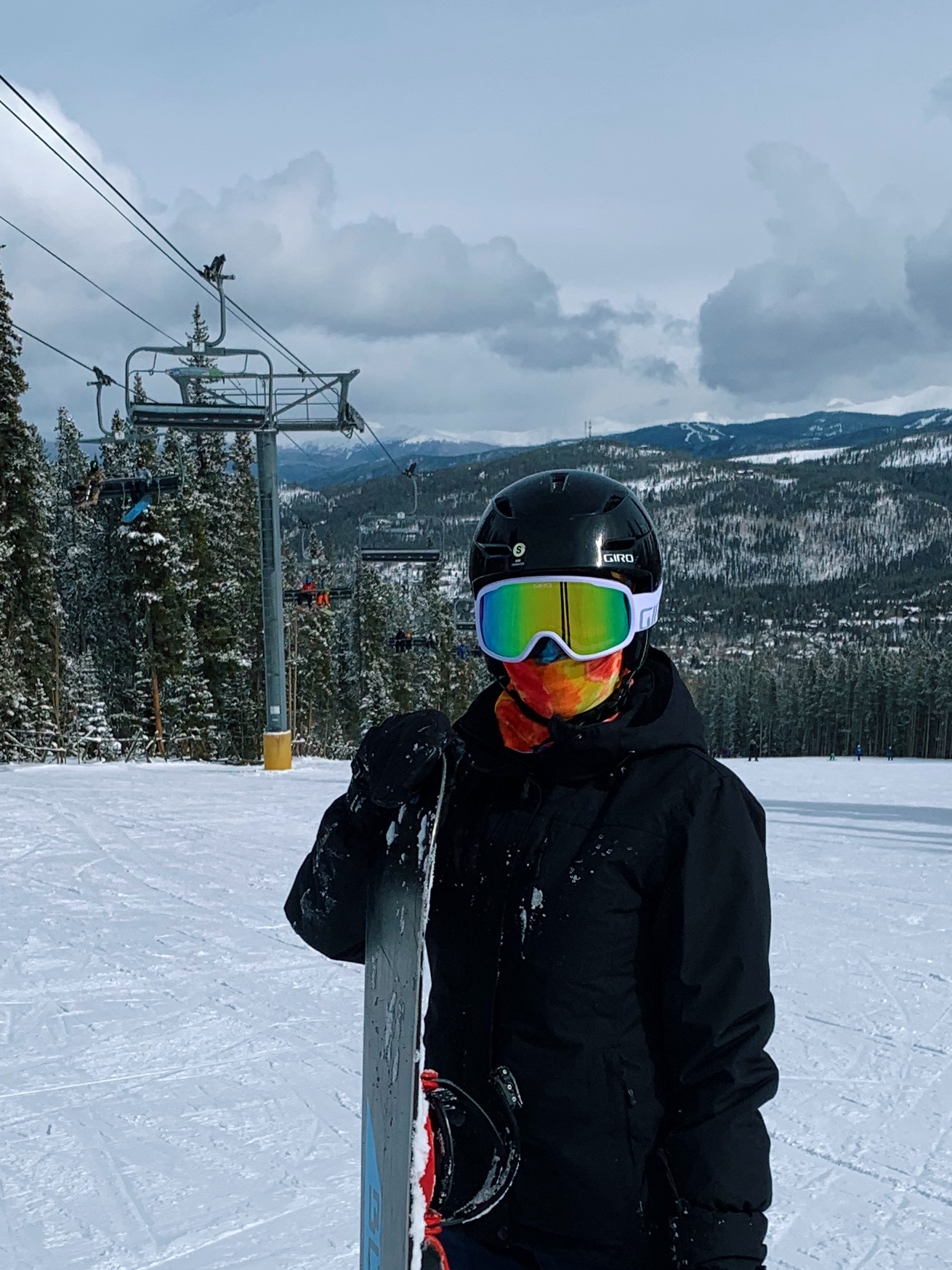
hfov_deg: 24.4
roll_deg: +1.5
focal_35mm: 60
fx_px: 2200
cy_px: 928
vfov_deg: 31.7
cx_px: 497
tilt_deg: -10.6
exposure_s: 1/7407
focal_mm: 4.25
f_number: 1.8
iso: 25
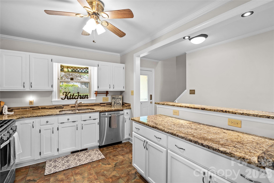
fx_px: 122
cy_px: 92
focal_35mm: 16
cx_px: 137
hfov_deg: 96.7
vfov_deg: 73.7
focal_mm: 16
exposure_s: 1
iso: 100
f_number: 8
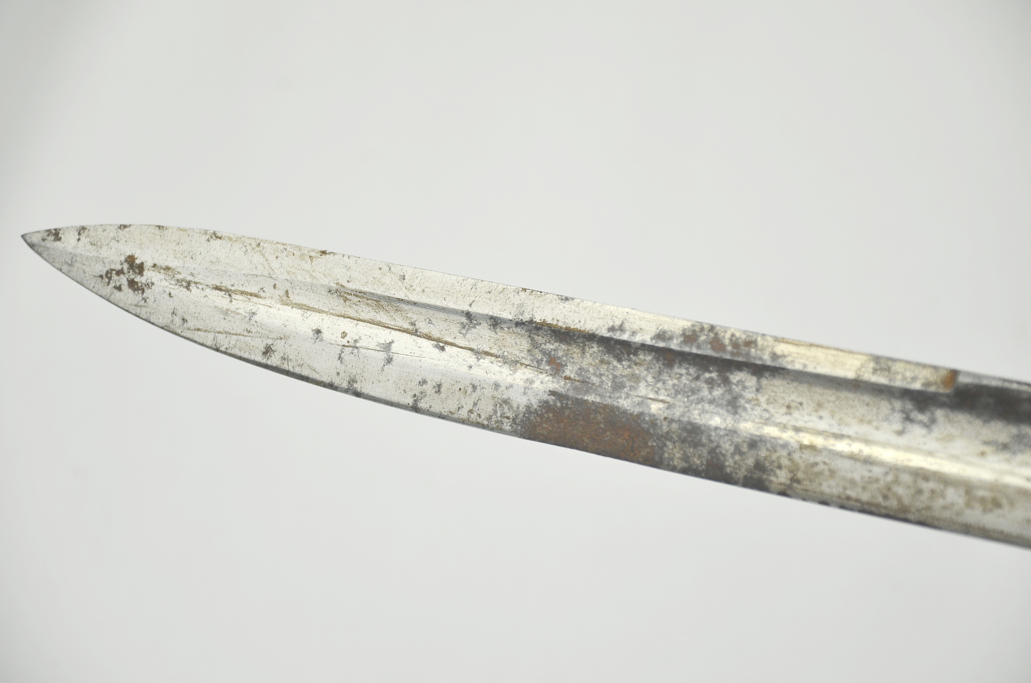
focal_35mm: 150
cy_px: 342
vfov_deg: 9.1
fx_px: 4287
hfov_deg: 13.7
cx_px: 516
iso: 400
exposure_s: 1/320
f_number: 5.6
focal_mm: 100
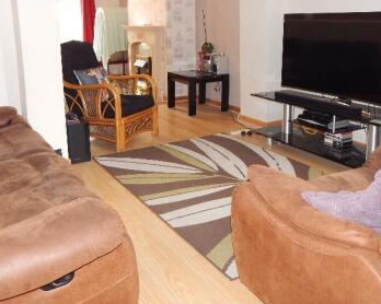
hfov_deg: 50.3
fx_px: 406
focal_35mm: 36
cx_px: 190
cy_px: 92
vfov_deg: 40.4
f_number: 3
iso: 280
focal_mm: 4
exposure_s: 1/30
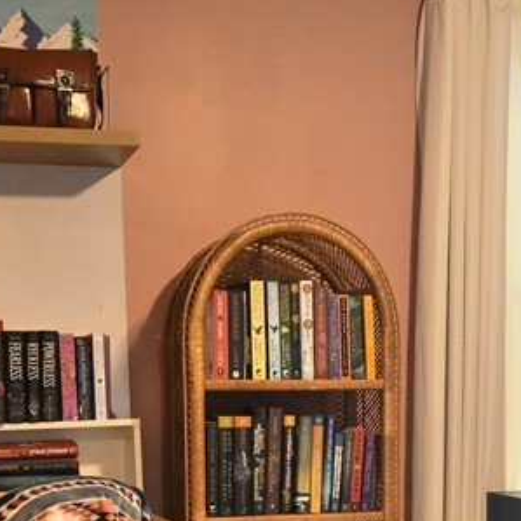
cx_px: 340
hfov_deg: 23.3
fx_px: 1260
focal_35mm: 74
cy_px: 490
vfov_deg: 22.7
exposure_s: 1/80
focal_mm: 16
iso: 3200
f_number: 3.5
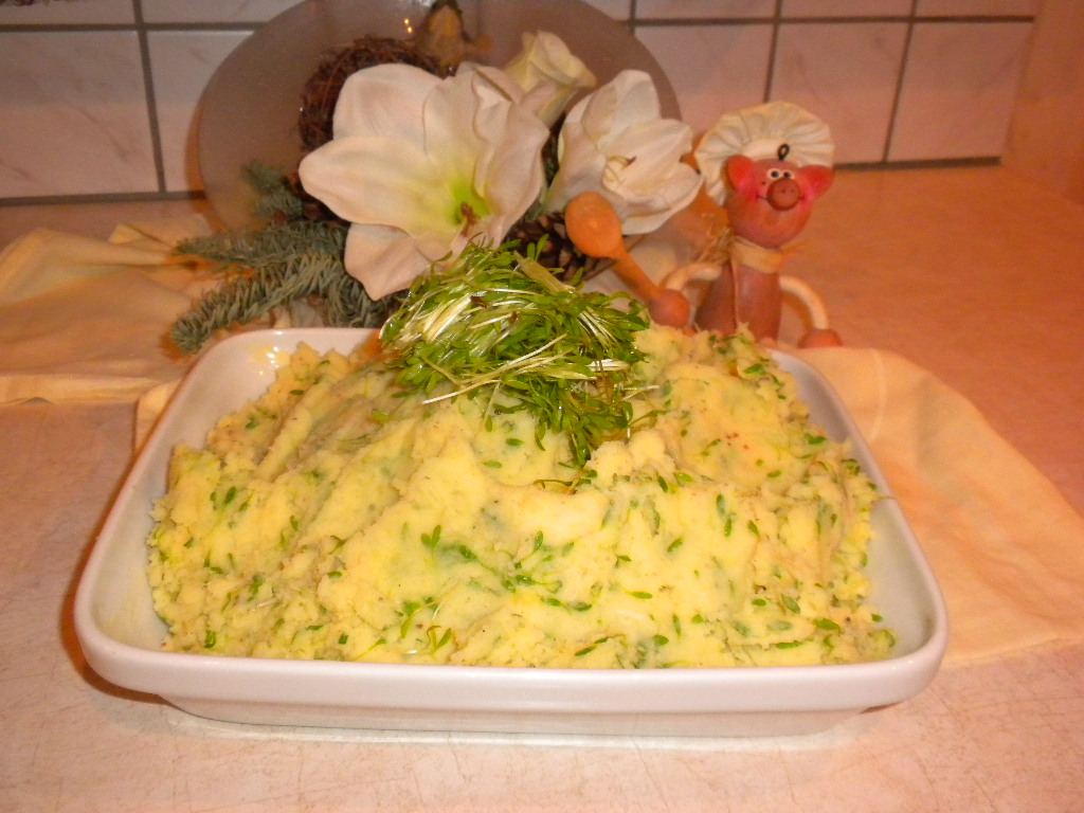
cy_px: 406
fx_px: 1159
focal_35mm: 37
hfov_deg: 50.1
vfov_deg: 38.7
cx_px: 542
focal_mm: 6.6
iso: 400
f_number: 3.5
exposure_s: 1/30
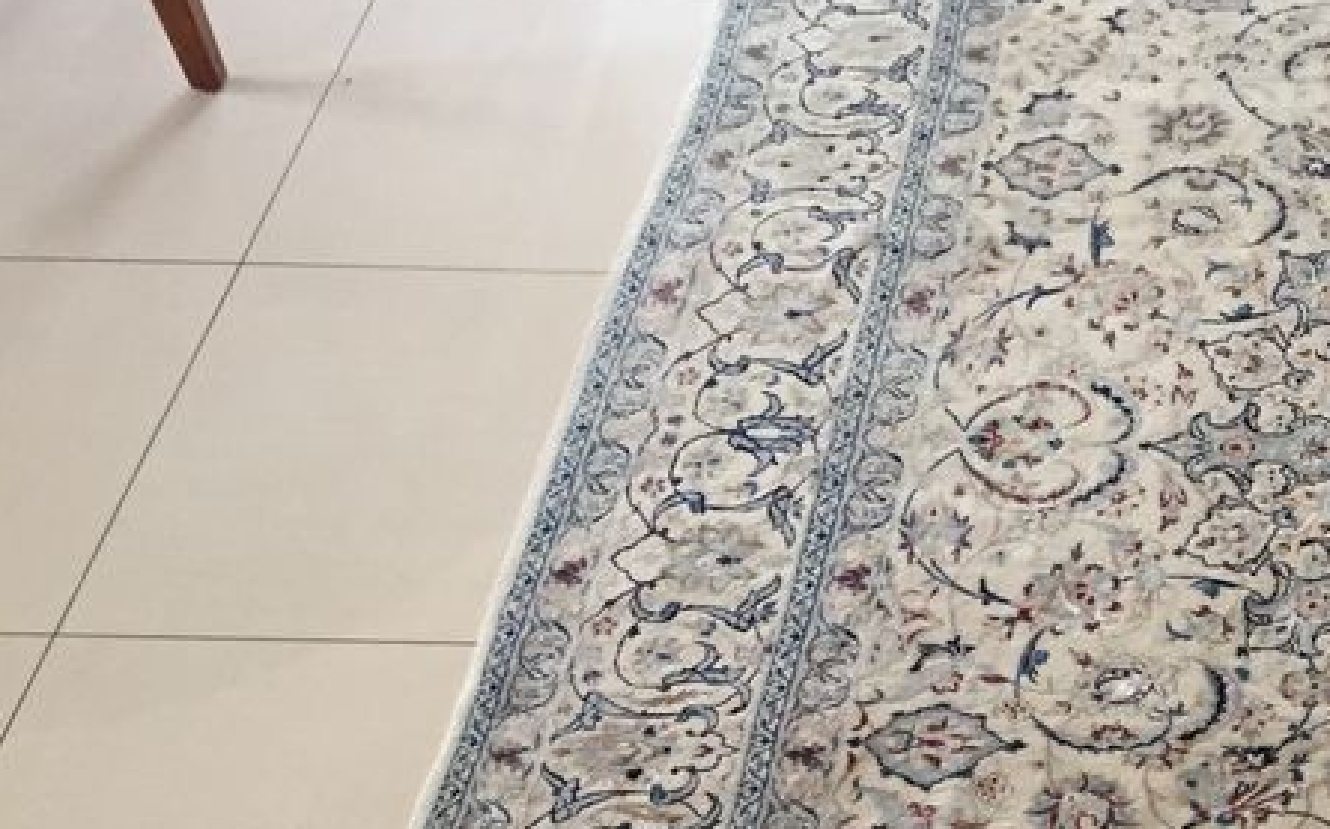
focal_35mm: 69
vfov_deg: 18.3
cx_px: 1488
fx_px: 2499
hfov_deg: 27.2
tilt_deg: -50.5
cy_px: 862
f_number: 2.2
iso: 200
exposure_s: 1/33
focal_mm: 4.15
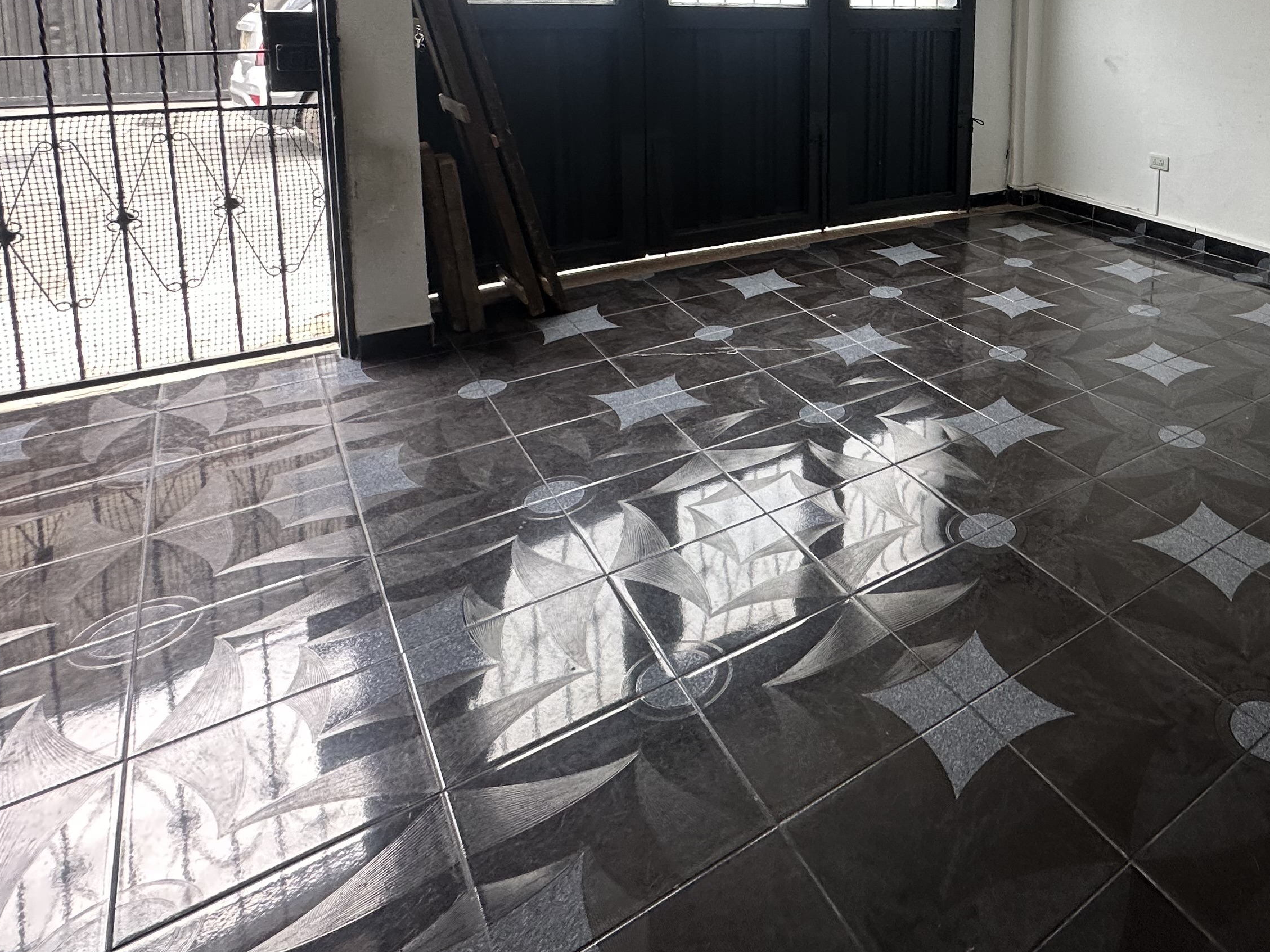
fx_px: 917
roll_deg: -4.6
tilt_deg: -3.4
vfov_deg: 49.5
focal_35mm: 25
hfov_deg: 64.4
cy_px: 114
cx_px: 981
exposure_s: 1/99
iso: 100
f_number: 2.2
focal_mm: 2.22
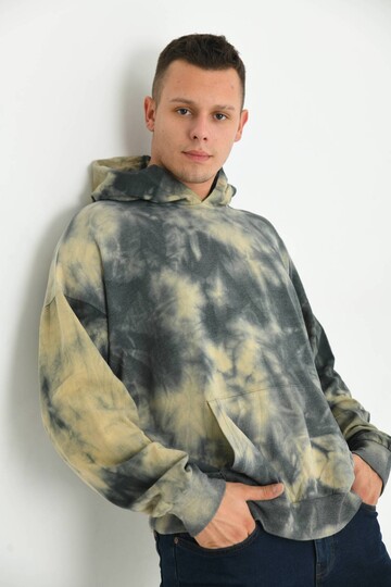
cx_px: 196
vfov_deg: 30.5
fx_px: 1075
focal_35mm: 66
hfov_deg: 20.6
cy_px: 294
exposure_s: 1/125
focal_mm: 66
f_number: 5.6
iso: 160
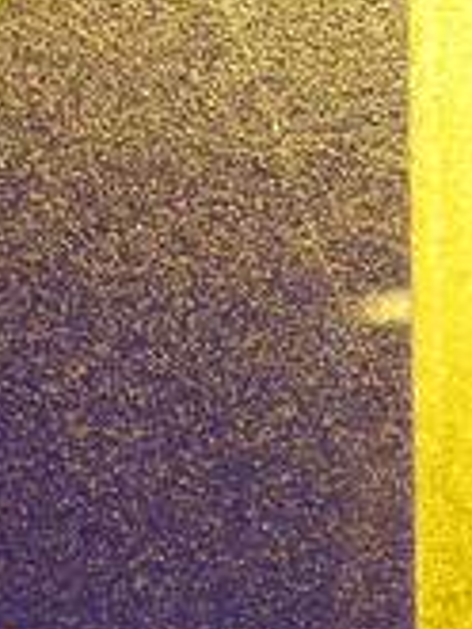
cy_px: 621
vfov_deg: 9.4
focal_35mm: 209
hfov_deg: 7.1
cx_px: 514
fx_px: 3795
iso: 50
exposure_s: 1/4
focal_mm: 9
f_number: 3.4
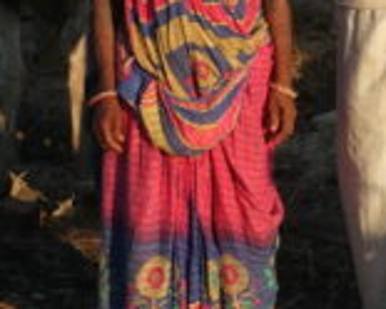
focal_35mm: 155
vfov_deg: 9.9
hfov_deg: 12.2
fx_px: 1771
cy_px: -16
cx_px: 438
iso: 125
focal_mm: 14.5
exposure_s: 1/80
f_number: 10
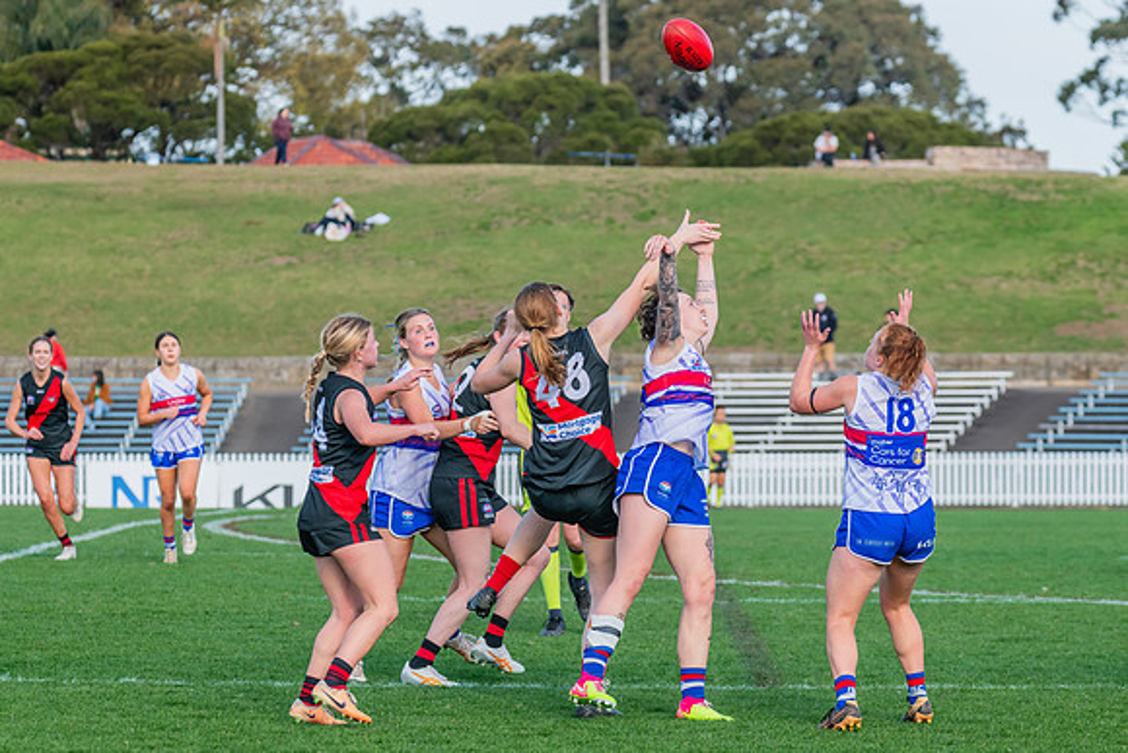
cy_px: 347
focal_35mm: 216
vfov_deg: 6.4
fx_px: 6781
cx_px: 609
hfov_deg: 9.5
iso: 800
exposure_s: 1/1250
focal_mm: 195
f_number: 8
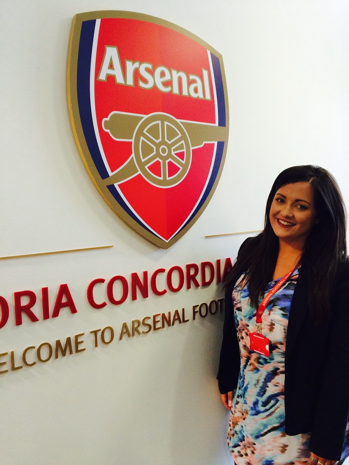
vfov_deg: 61.7
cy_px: 232
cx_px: 174
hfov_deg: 48.2
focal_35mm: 29
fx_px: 390
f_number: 2.2
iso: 125
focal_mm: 4.15
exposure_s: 1/33
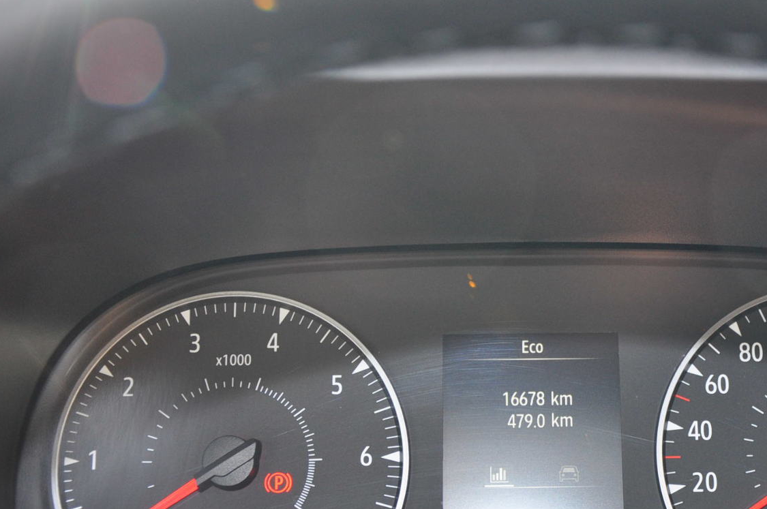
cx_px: 541
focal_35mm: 72
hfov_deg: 27.8
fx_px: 1532
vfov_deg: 18.8
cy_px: 379
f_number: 4.2
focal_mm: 30
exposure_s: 1/60
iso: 560
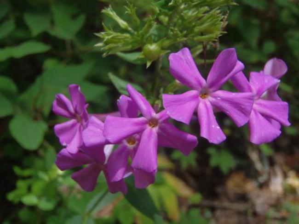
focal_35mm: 37
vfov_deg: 38.7
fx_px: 320
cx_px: 150
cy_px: 112
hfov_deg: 50.1
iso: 80
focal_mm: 6.64
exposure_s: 1/60
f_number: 4.7
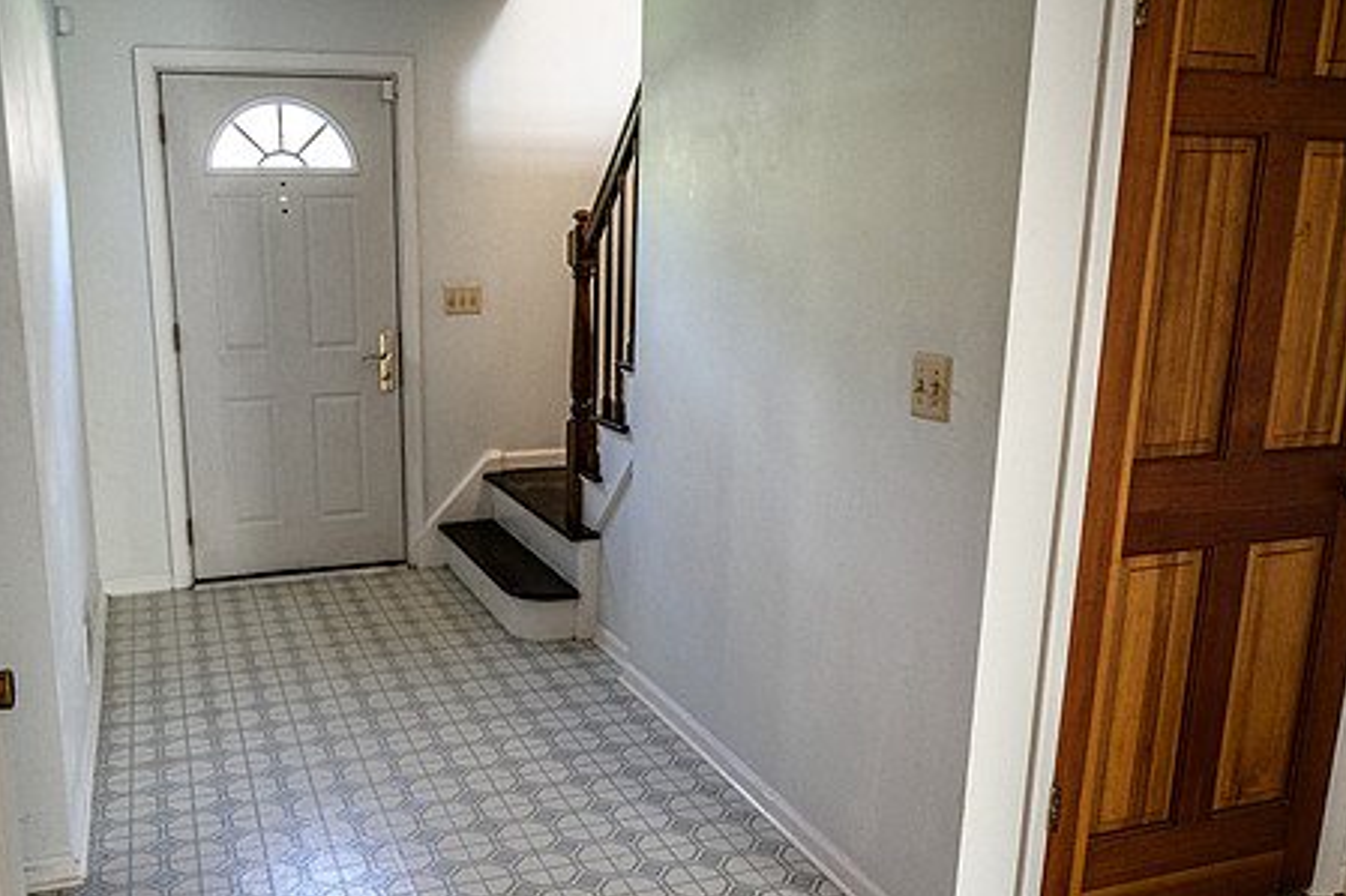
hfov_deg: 59.7
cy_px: 473
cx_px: 528
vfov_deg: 42.3
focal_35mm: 31
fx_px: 1159
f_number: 4
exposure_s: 1/80
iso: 3200
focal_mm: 24
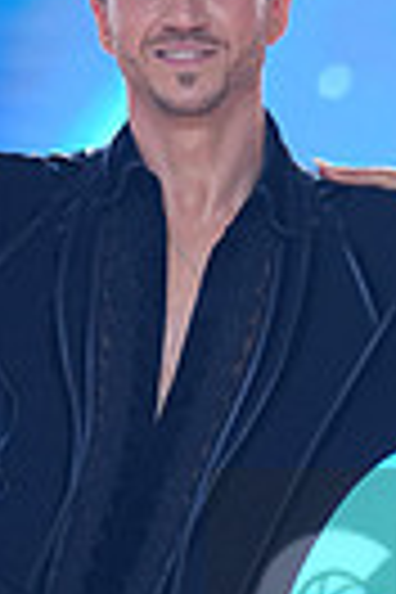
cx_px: 830
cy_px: 621
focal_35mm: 829
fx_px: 13677
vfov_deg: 2.5
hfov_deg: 1.7
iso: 1250
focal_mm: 188
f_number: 2.8
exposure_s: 1/640
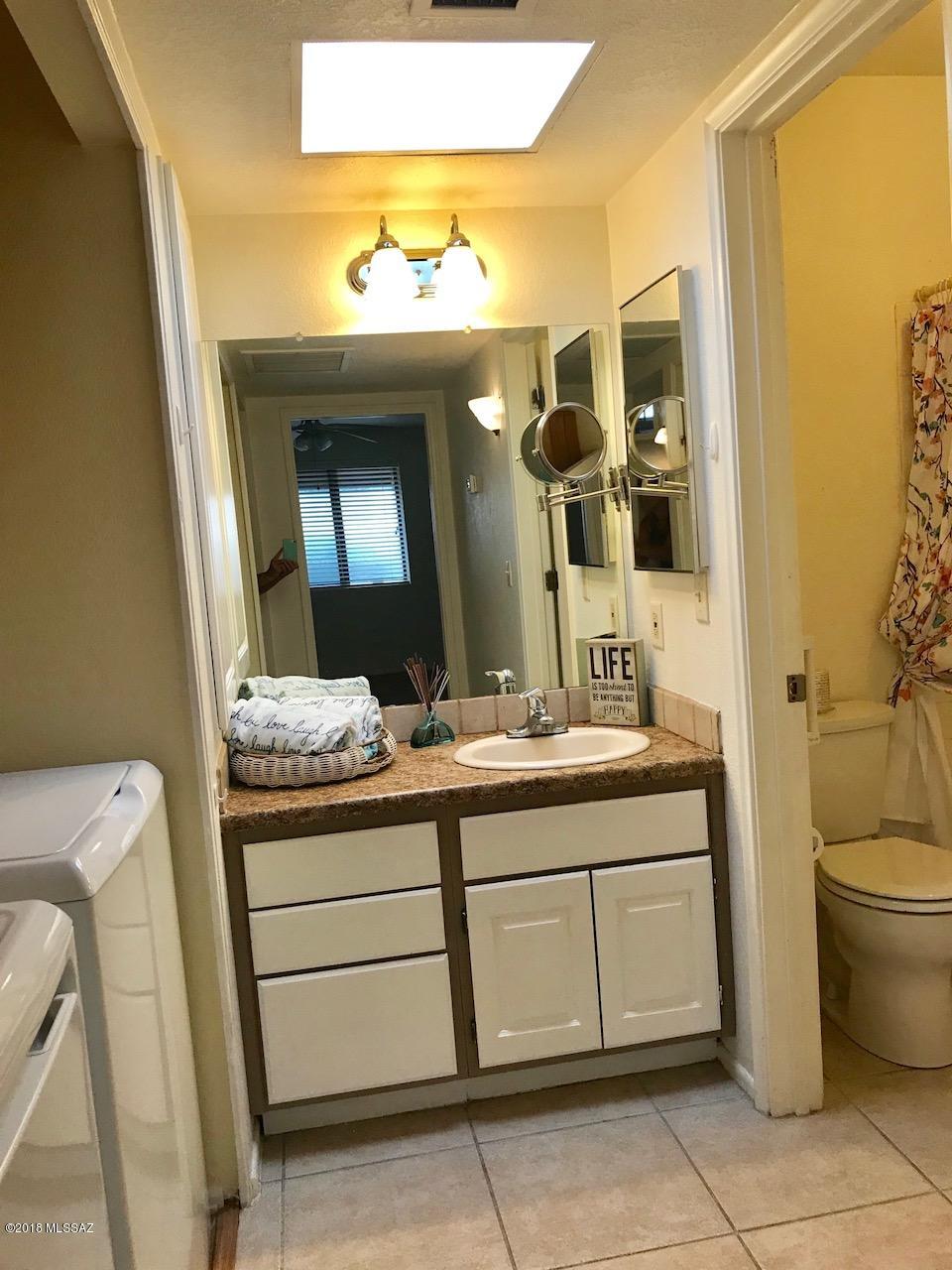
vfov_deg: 63.4
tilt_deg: -4.0
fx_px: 1027
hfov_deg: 49.7
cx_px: 476
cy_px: 635
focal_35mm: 28
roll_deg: +5.3
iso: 20
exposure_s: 1/30
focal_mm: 3.99
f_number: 1.8
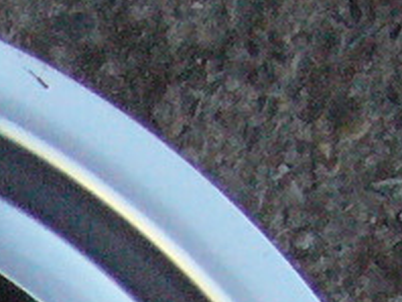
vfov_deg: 6.1
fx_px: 2628
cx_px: -374
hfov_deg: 8.4
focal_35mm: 226
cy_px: 865
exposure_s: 1/200
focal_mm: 5.8
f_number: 5.6
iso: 400
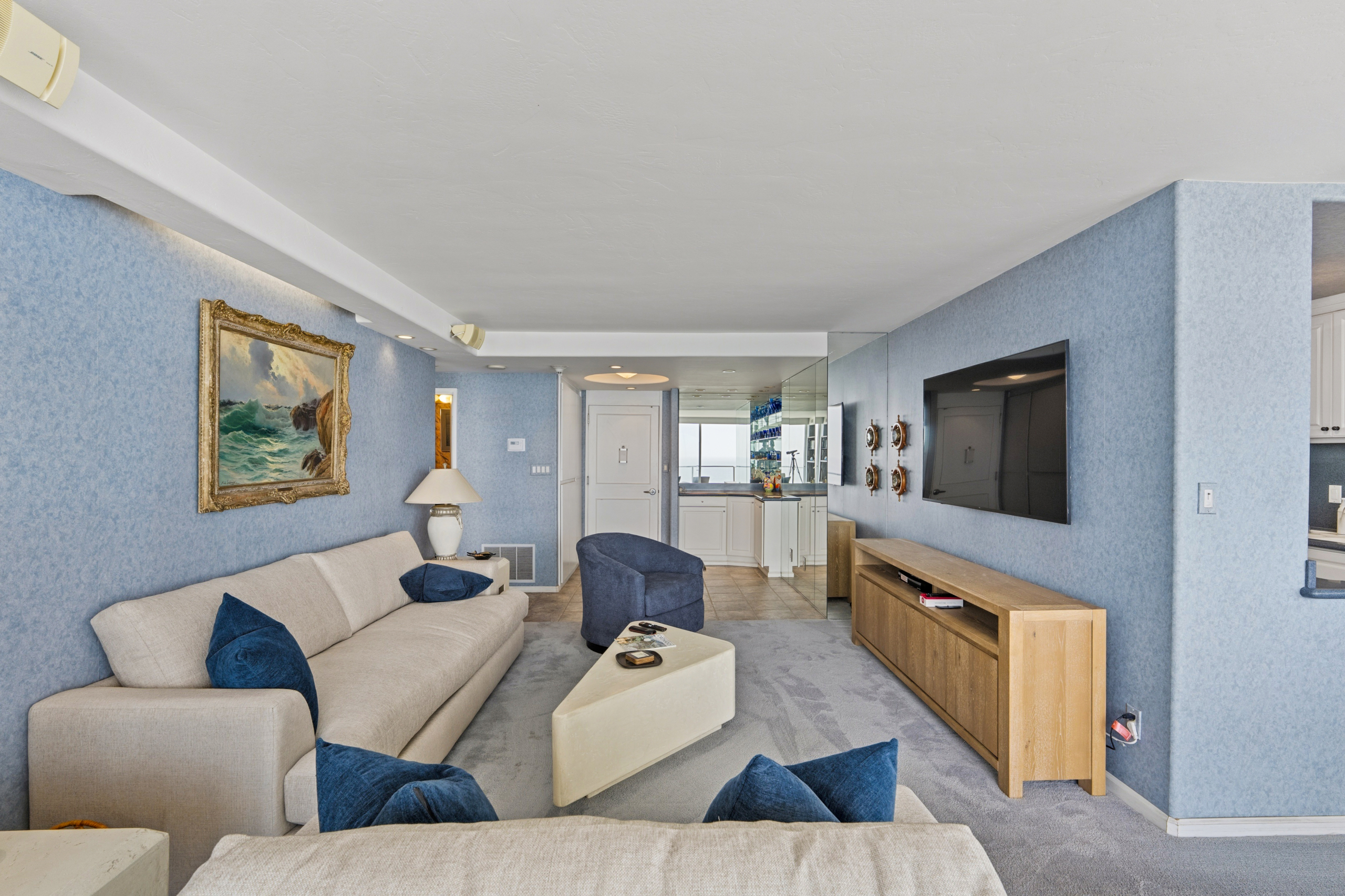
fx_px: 598
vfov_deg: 73.8
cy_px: 448
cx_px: 672
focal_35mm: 16
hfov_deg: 96.7
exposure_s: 1/30
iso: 640
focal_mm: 16
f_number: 9
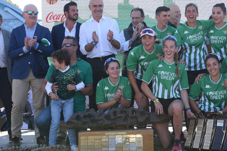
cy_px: 46
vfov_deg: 15.9
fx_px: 542
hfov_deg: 23.4
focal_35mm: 86
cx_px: 170
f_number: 5
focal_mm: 45
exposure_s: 1/200
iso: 125
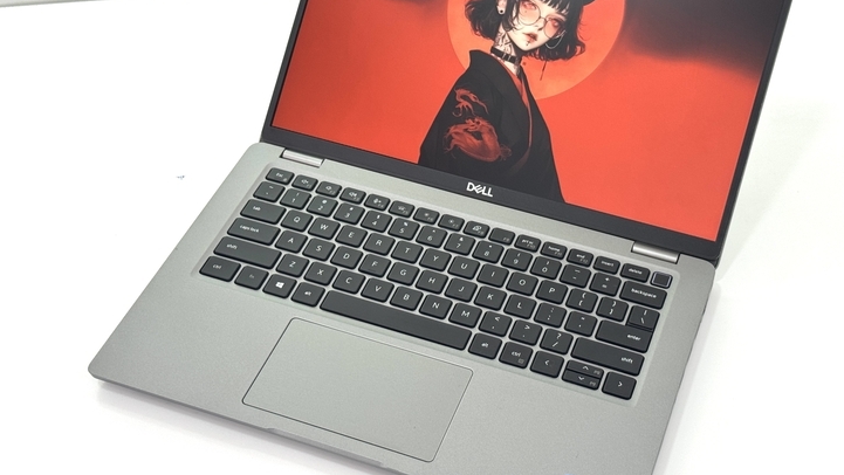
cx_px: 458
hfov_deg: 36.0
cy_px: 206
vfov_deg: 20.7
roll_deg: -0.2
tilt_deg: -43.9
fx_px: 1298
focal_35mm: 58
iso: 64
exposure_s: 1/100
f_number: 1.78
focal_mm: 6.76
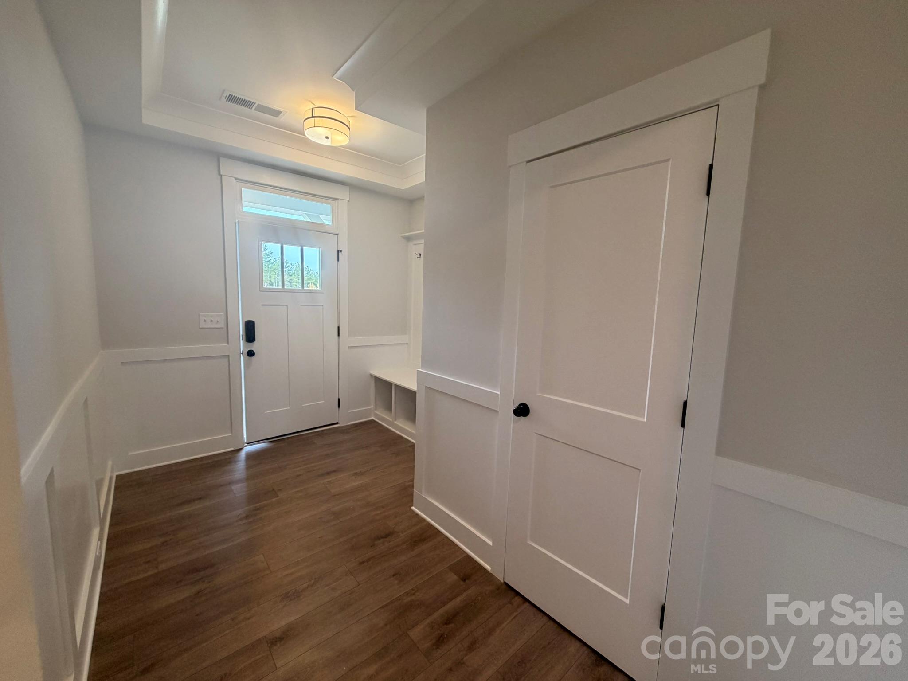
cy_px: 340
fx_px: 367
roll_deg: -3.5
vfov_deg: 85.7
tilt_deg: -6.7
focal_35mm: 14
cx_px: 454
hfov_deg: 102.1
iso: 160
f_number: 2.2
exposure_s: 1/60
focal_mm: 2.22
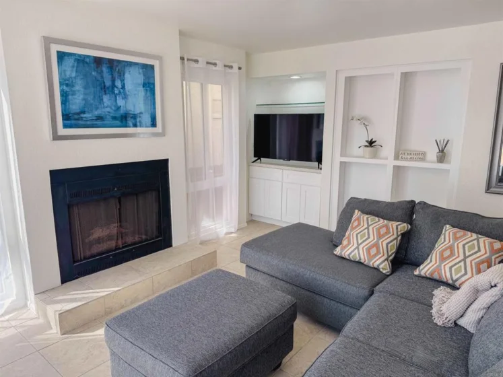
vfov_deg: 56.8
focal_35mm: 24
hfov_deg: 71.6
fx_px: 349
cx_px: 252
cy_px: 188
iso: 80
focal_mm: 6.76
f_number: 1.78
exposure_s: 1/402
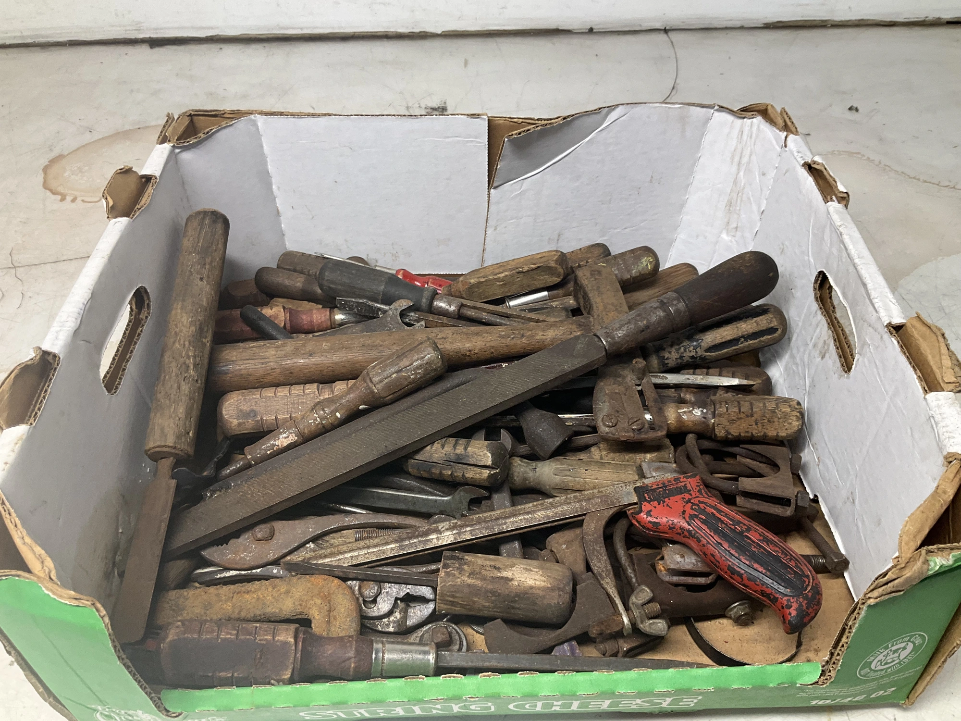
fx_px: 805
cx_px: 480
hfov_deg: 61.7
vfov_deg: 48.2
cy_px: 360
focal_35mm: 29
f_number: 1.8
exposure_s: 1/60
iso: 40
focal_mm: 3
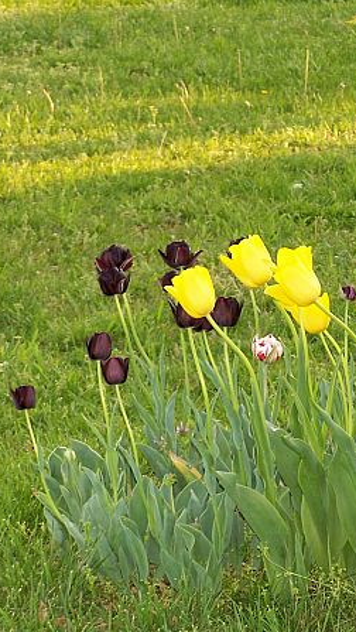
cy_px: 317
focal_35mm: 187
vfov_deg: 11.5
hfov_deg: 6.5
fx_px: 3133
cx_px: 394
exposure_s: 1/180
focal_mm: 21.2
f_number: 3.2
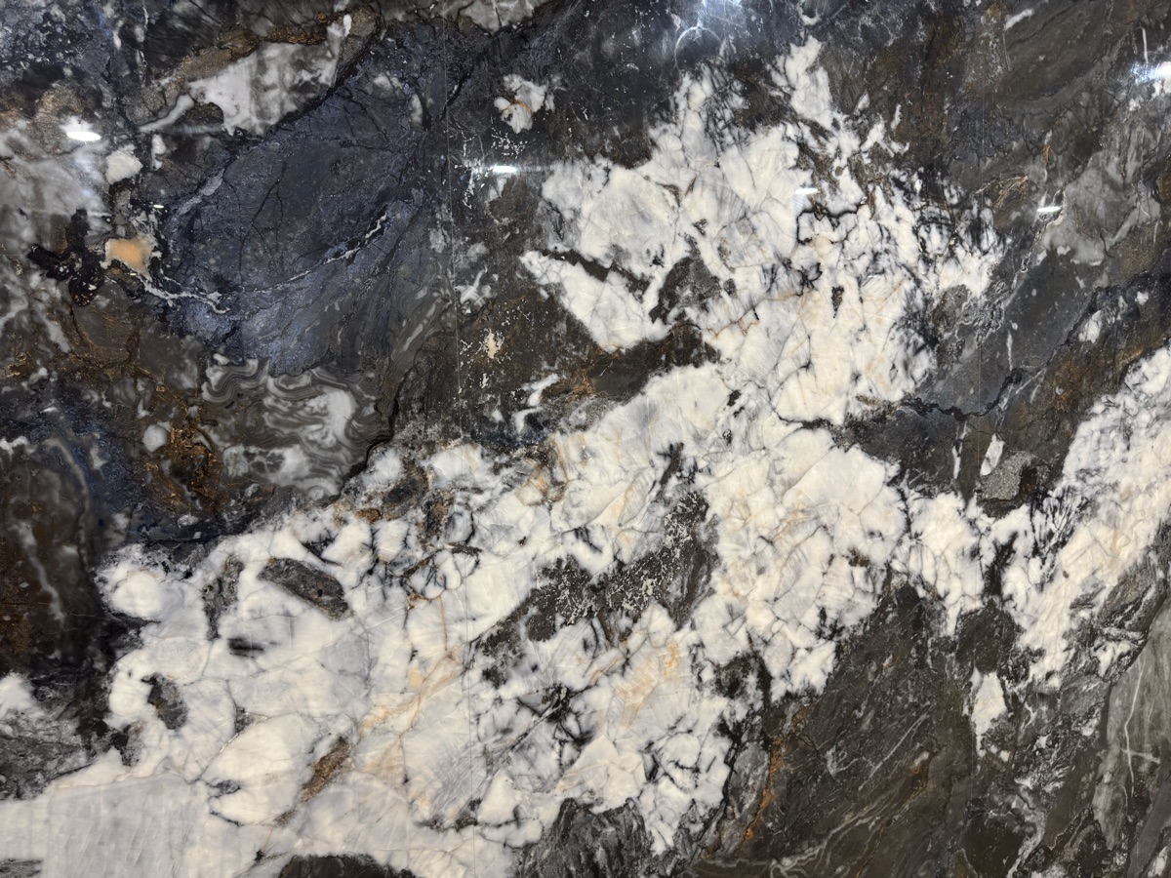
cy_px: 439
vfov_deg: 56.8
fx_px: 812
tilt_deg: -5.4
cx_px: 586
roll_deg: +1.0
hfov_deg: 71.6
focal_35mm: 24
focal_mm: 6.76
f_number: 1.78
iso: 160
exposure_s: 1/50
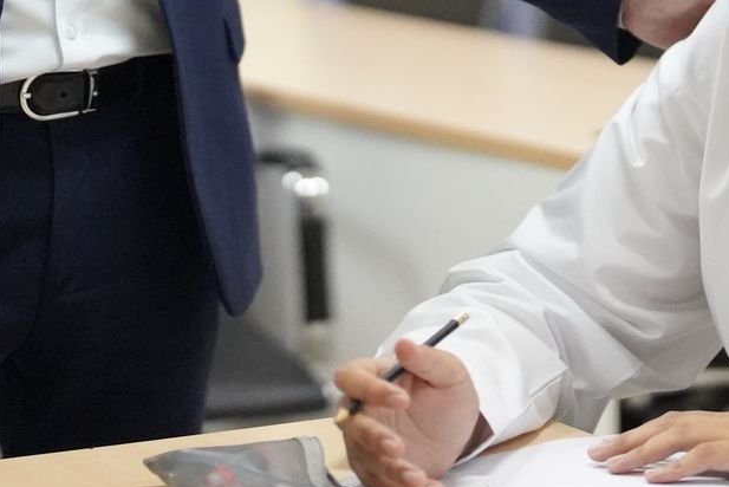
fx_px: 3444
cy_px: -147
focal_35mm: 170
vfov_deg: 8.0
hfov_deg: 12.1
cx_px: 463
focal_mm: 50
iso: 10000
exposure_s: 1/3200
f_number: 1.2
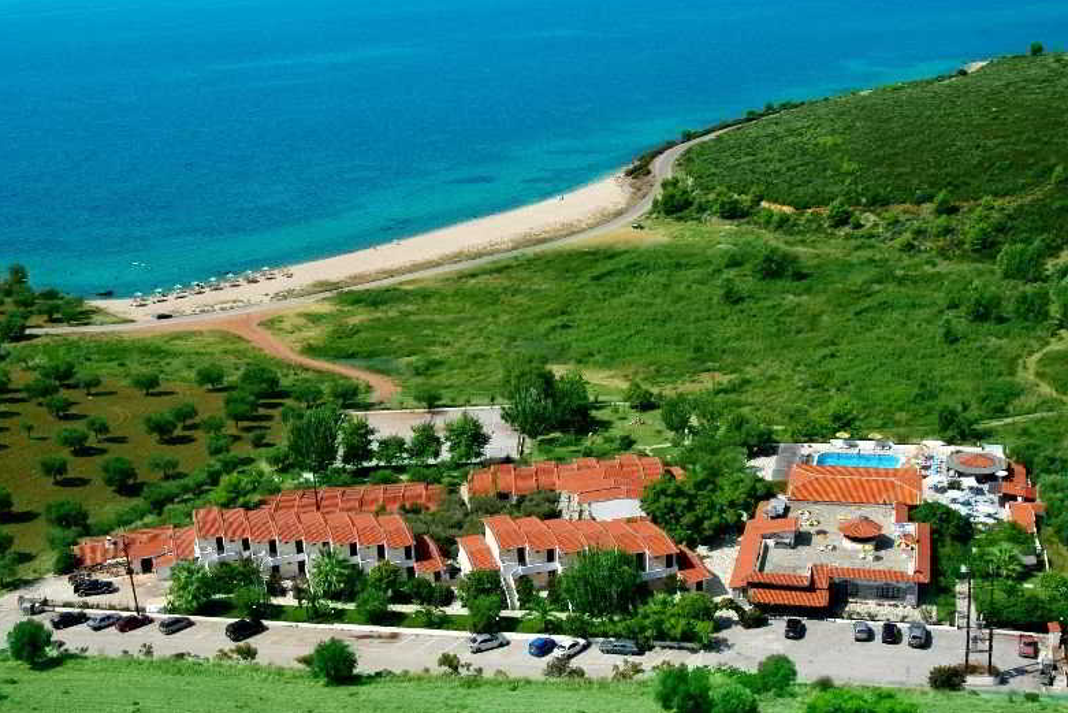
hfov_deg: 44.0
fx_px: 1321
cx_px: 522
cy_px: 350
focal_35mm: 45
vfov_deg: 30.2
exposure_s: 1/500
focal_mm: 29
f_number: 9
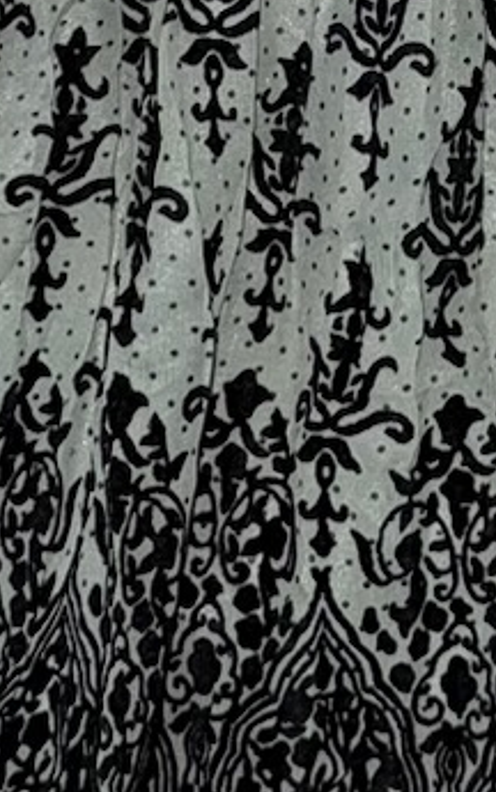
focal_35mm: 151
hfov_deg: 8.7
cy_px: -292
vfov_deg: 13.3
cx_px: 342
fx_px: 3262
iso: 64
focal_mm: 6.76
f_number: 1.78
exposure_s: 1/35
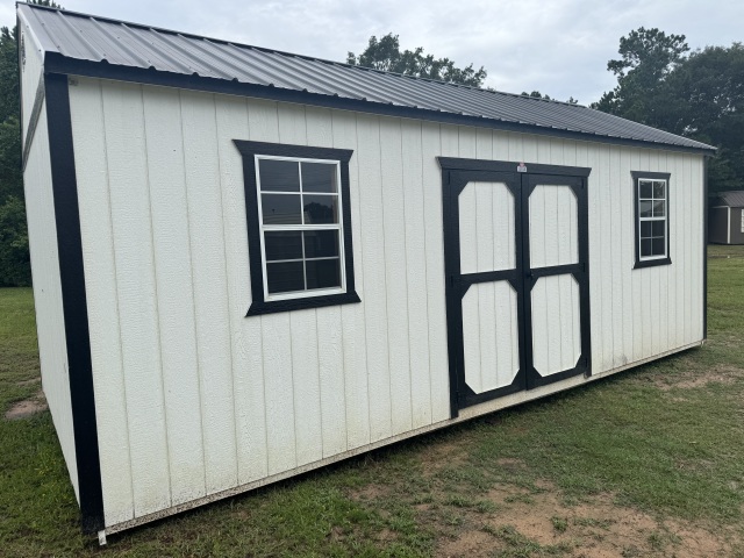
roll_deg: +2.6
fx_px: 516
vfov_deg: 56.8
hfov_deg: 71.6
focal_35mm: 24
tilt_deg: -5.0
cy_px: 279
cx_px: 372
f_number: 1.78
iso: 80
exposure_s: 1/4608
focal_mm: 6.76
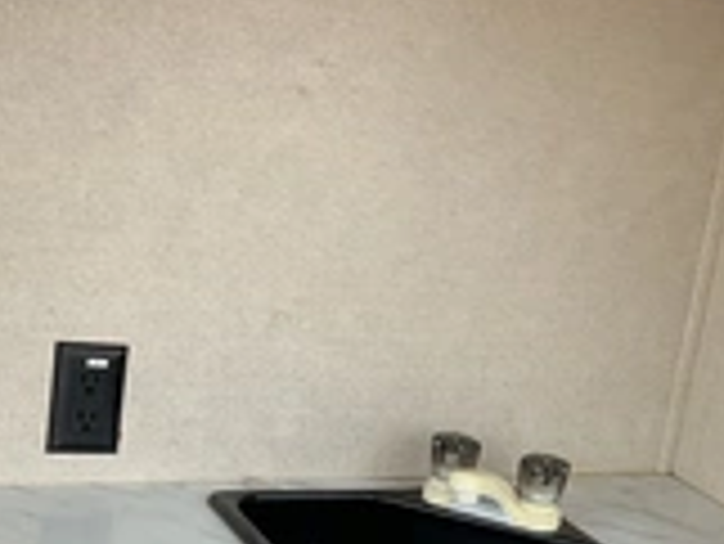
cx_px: 522
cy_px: 504
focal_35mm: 72
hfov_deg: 26.7
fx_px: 1507
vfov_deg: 20.0
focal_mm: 3
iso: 32
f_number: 1.8
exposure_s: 1/122
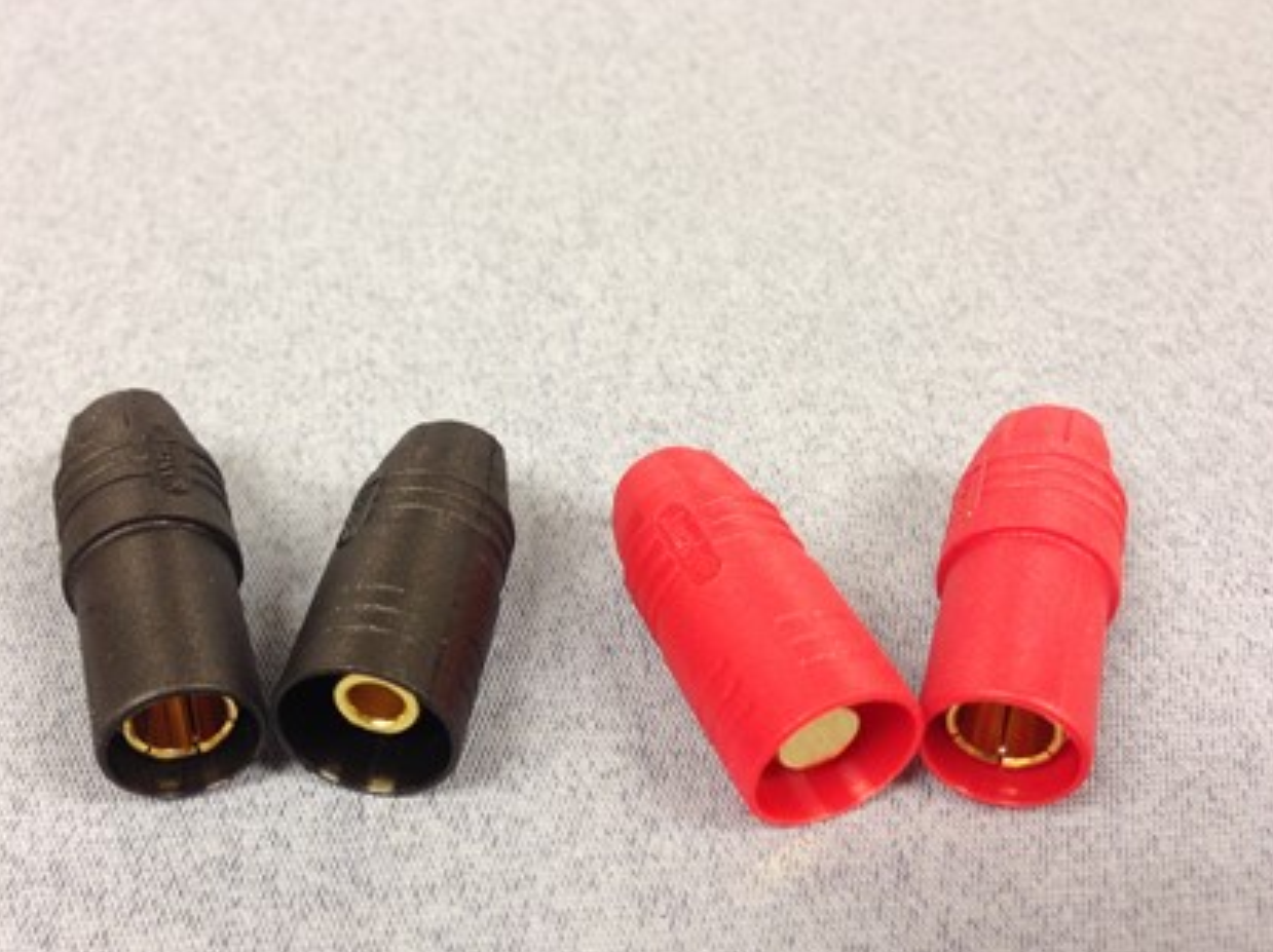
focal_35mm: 40
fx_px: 1470
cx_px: 533
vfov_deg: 35.8
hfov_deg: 46.7
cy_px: 544
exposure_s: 1/20
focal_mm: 4.12
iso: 80
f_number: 2.4
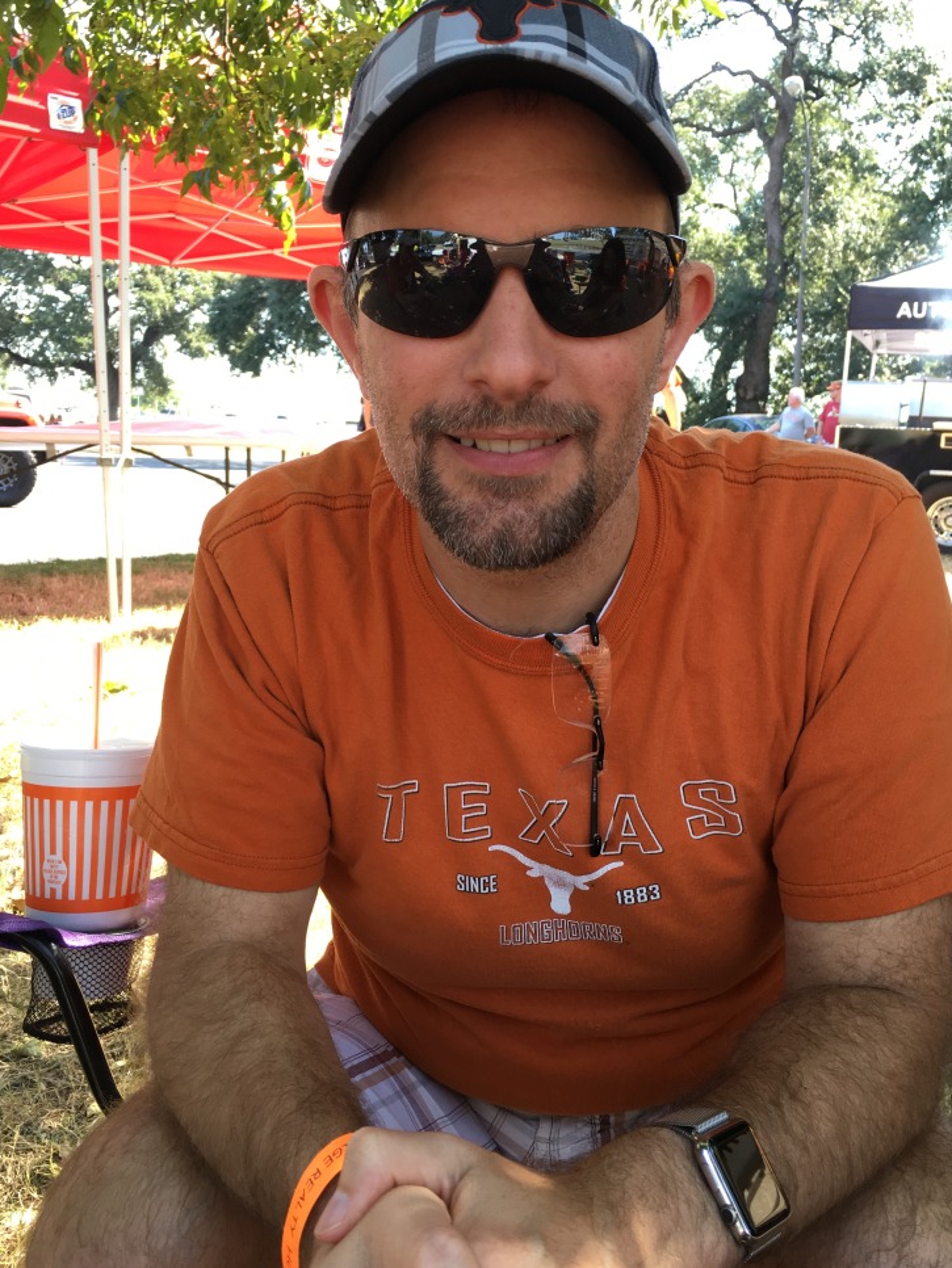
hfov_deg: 44.2
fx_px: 1173
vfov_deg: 56.7
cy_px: 585
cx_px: 494
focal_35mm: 32
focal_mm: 4.15
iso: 32
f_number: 2.2
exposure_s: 1/120
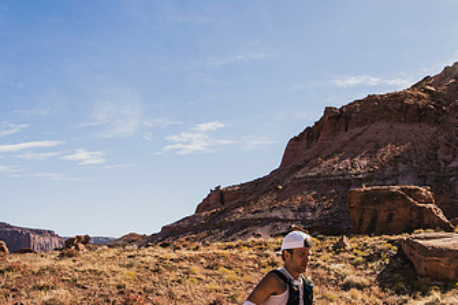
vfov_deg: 27.6
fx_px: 610
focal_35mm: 48
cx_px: 307
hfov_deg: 40.6
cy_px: 235
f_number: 4.5
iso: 160
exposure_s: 1/1600
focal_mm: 24
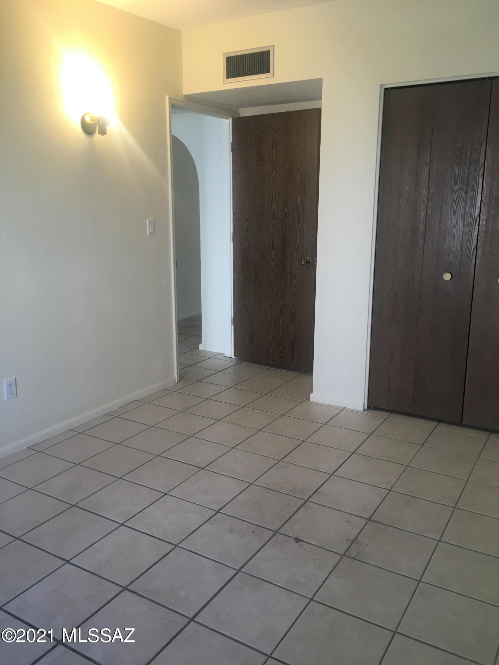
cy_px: 332
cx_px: 250
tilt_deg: -14.4
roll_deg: +0.3
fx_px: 557
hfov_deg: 48.2
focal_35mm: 29
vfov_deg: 61.7
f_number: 2.2
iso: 40
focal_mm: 4.15
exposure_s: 1/30
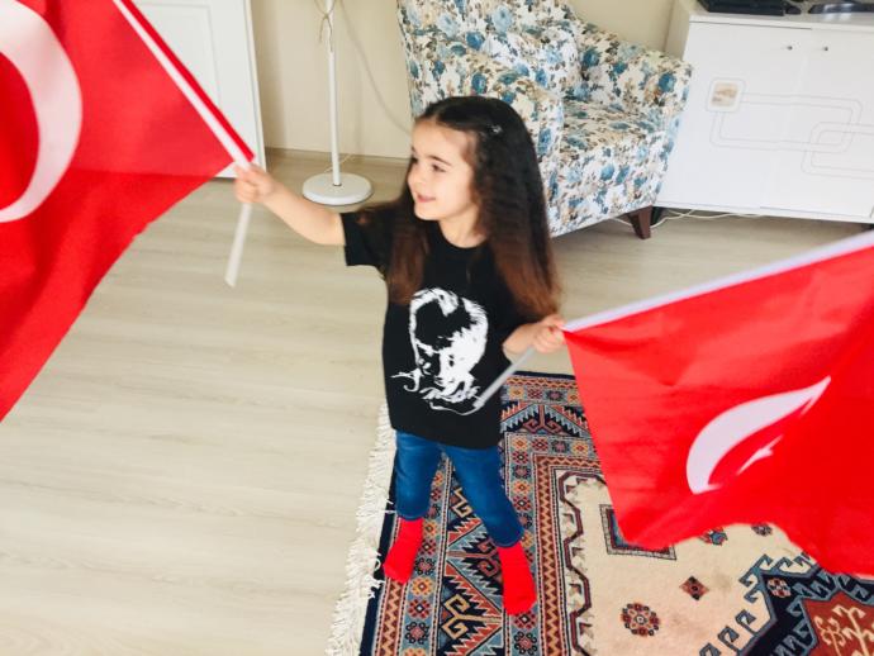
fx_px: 732
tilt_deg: -32.7
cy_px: 328
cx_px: 437
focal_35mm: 29
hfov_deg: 61.6
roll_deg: -2.6
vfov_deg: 48.3
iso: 160
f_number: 2.2
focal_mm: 4.15
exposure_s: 1/33
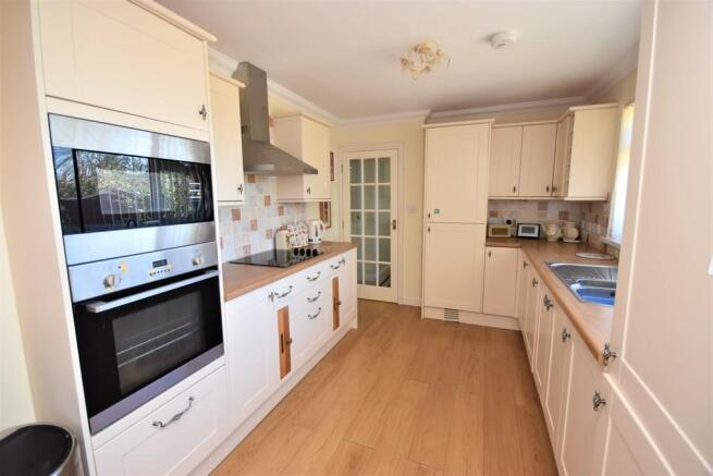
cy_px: 238
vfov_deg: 77.4
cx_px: 356
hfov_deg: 100.4
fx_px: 297
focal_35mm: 15
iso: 800
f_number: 4.5
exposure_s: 1/160
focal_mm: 10
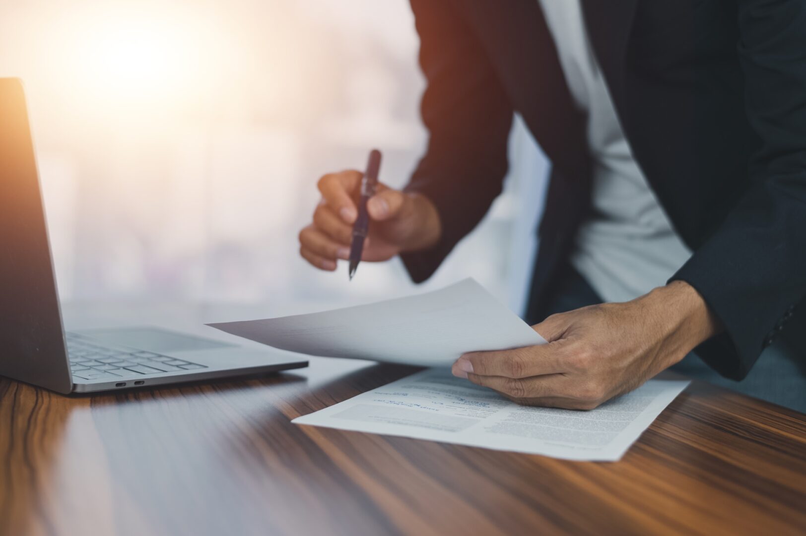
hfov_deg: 39.6
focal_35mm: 50
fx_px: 1119
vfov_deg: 26.9
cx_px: 403
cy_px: 268
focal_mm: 50
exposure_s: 1/250
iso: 200
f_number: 2.8
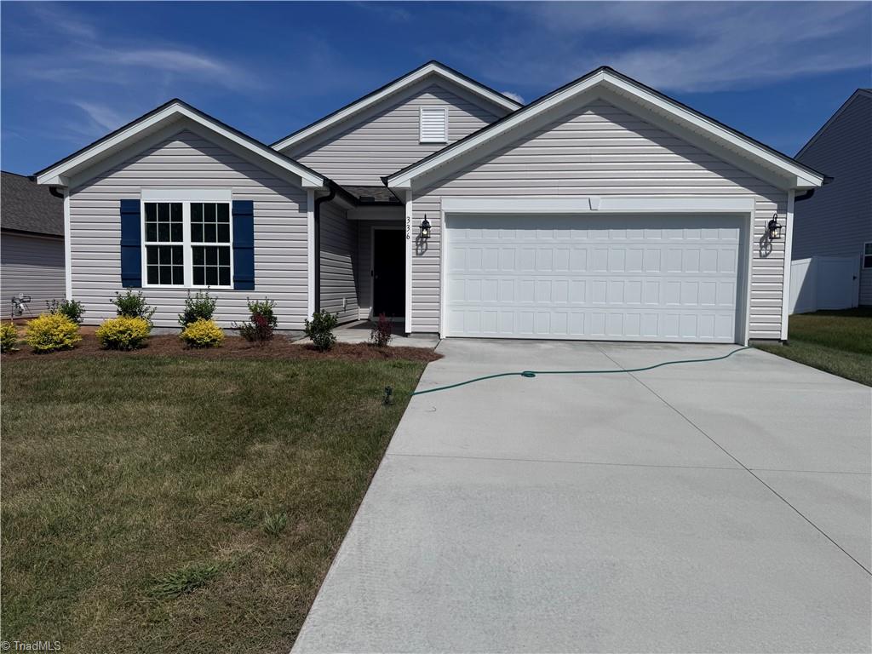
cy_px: 327
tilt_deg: -4.6
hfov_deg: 71.6
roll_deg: -0.9
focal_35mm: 24
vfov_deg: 56.8
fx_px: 605
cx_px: 436
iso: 80
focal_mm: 6.76
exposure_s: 1/12346
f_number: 1.78
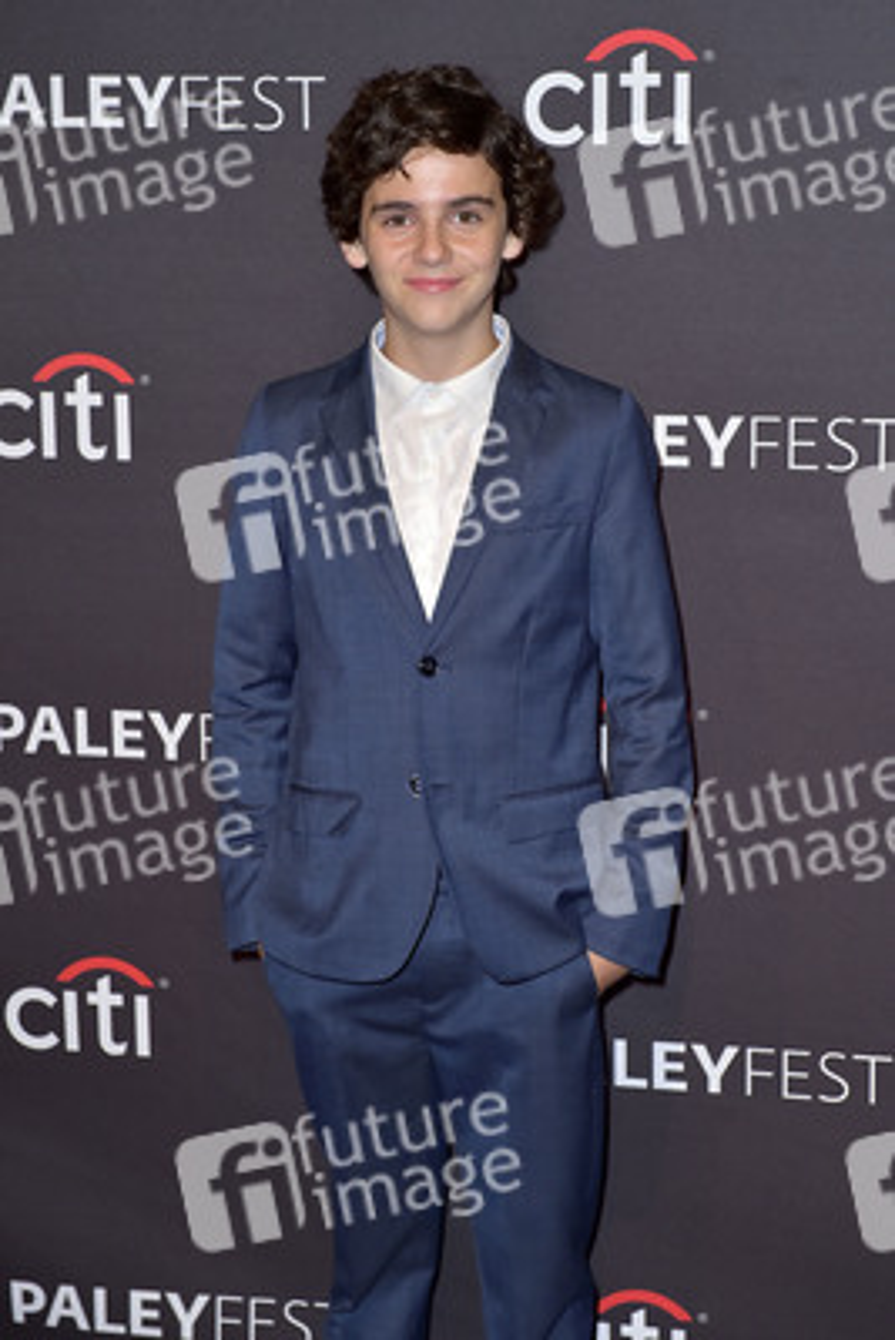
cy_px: 670
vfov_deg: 28.8
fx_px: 2608
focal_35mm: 70
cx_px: 448
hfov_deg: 19.5
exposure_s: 1/320
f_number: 6.3
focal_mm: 70
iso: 640
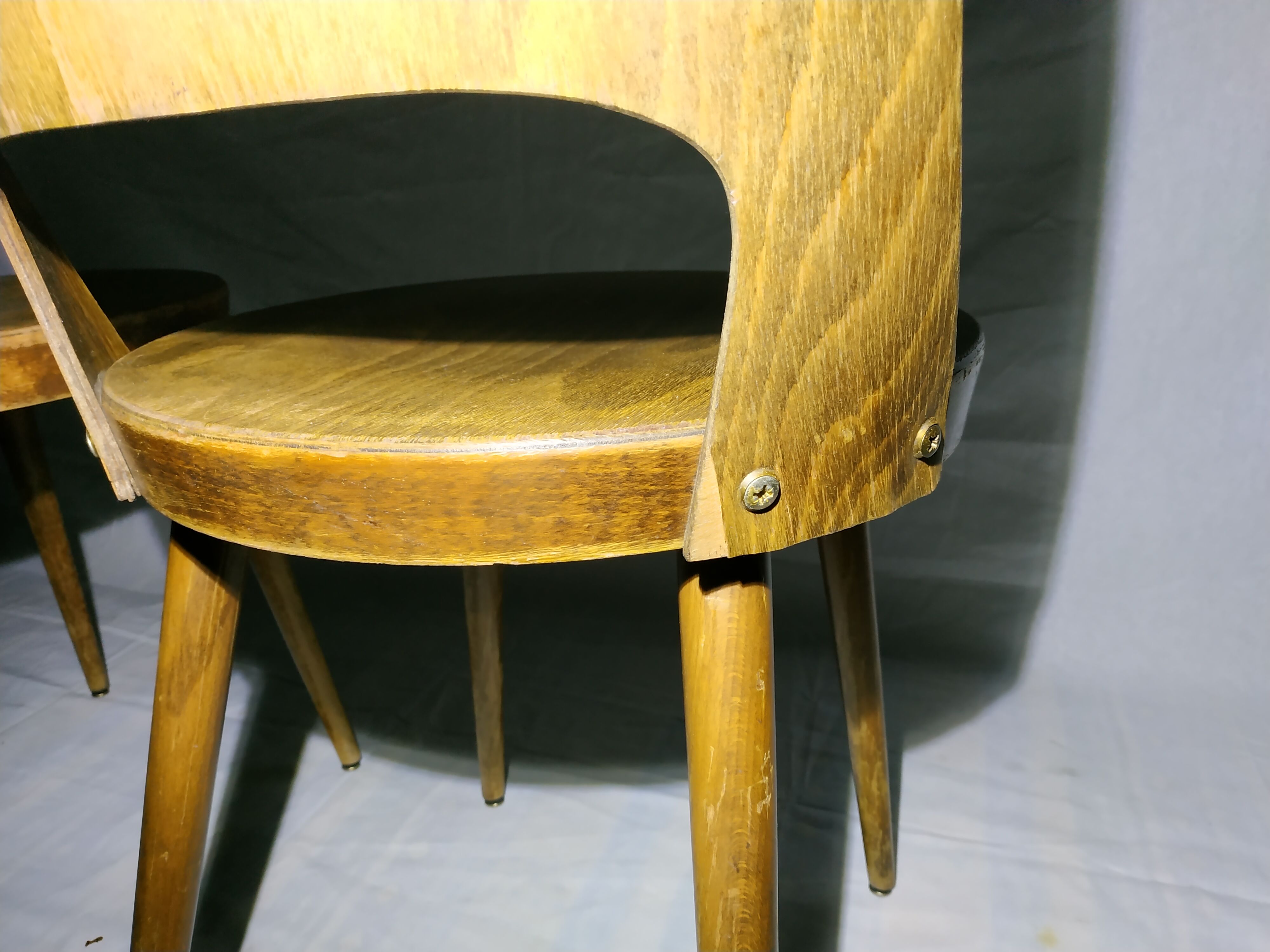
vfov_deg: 56.8
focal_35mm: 24
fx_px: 881
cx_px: 635
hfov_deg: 71.6
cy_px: 476
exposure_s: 1/25
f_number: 1.9
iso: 320
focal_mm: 3.94
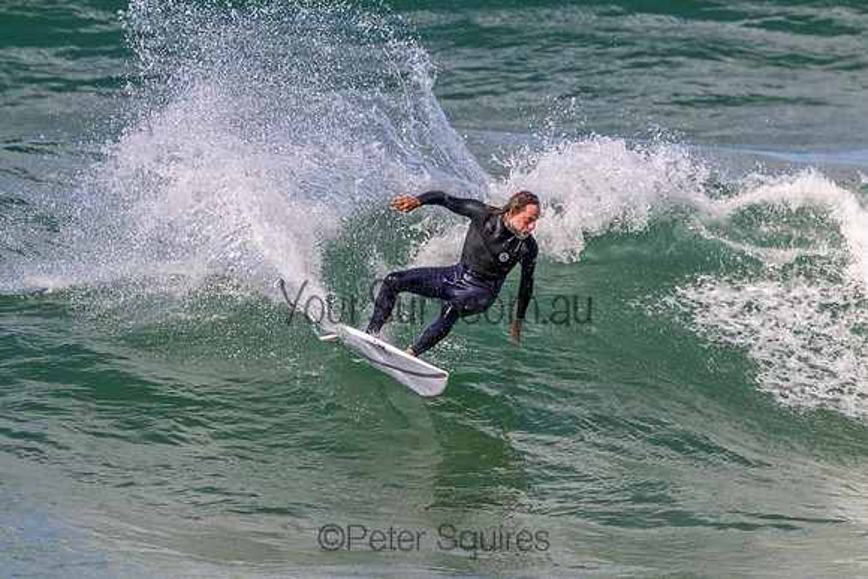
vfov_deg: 1.7
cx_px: 434
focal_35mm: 800
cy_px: 290
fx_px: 19292
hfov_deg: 2.6
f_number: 11
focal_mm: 800
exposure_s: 1/2000
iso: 1400
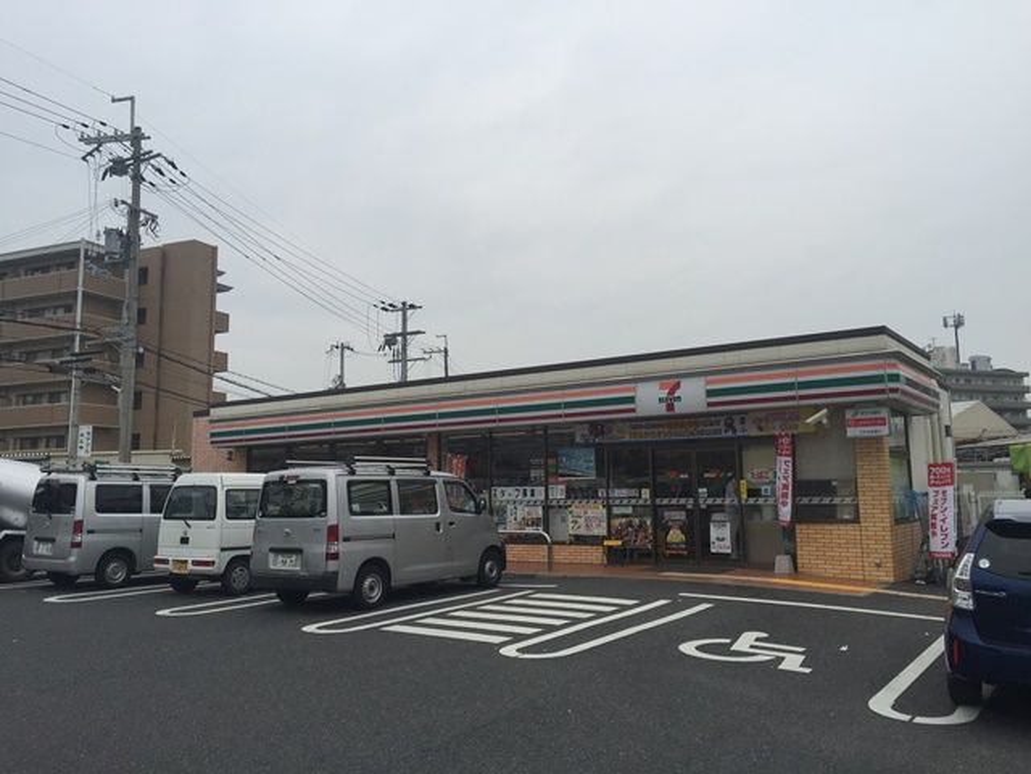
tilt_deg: +8.3
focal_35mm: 29
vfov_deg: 48.2
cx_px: 516
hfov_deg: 61.7
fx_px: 864
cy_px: 387
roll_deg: -0.4
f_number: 2.2
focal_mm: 4.15
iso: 32
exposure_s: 1/2326
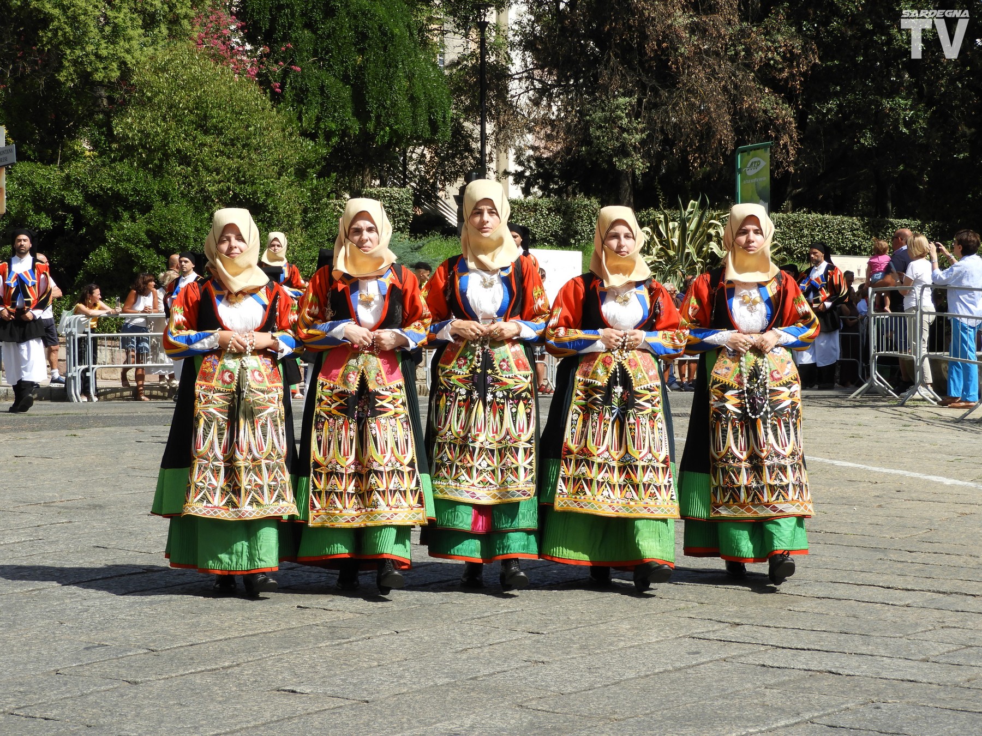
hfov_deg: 20.7
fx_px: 2695
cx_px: 491
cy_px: 368
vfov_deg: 15.6
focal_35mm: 95
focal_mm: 17
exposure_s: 1/500
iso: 100
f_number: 4.8
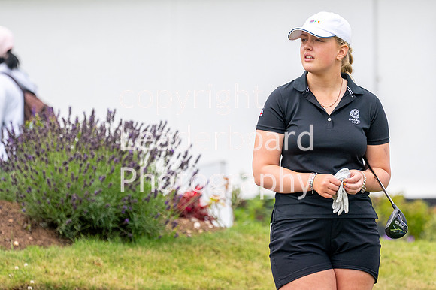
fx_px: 6259
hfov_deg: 4.0
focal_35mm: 517
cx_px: 209
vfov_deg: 2.7
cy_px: 134
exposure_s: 1/2500
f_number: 5
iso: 400
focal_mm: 300
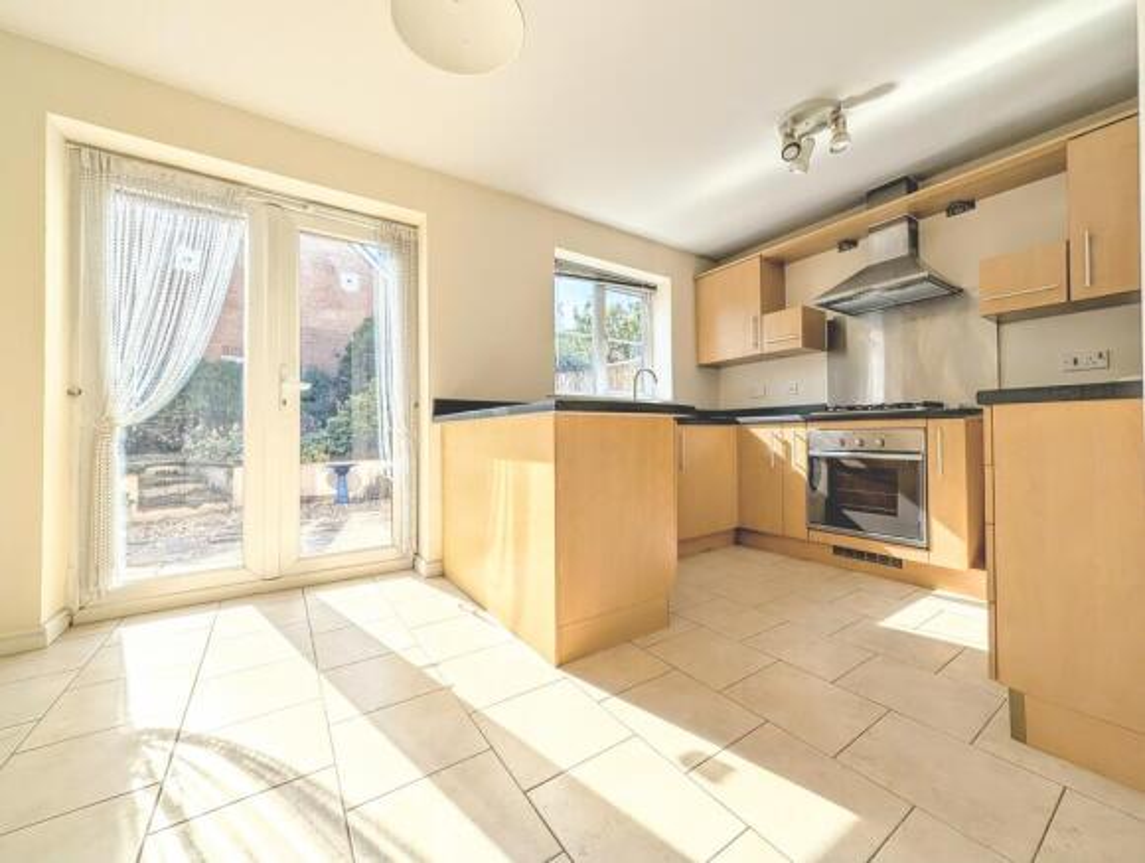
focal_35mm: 12
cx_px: 572
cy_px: 432
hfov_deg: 110.4
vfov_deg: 94.7
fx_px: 398
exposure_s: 1/2439
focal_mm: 2.02
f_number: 1.7
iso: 45
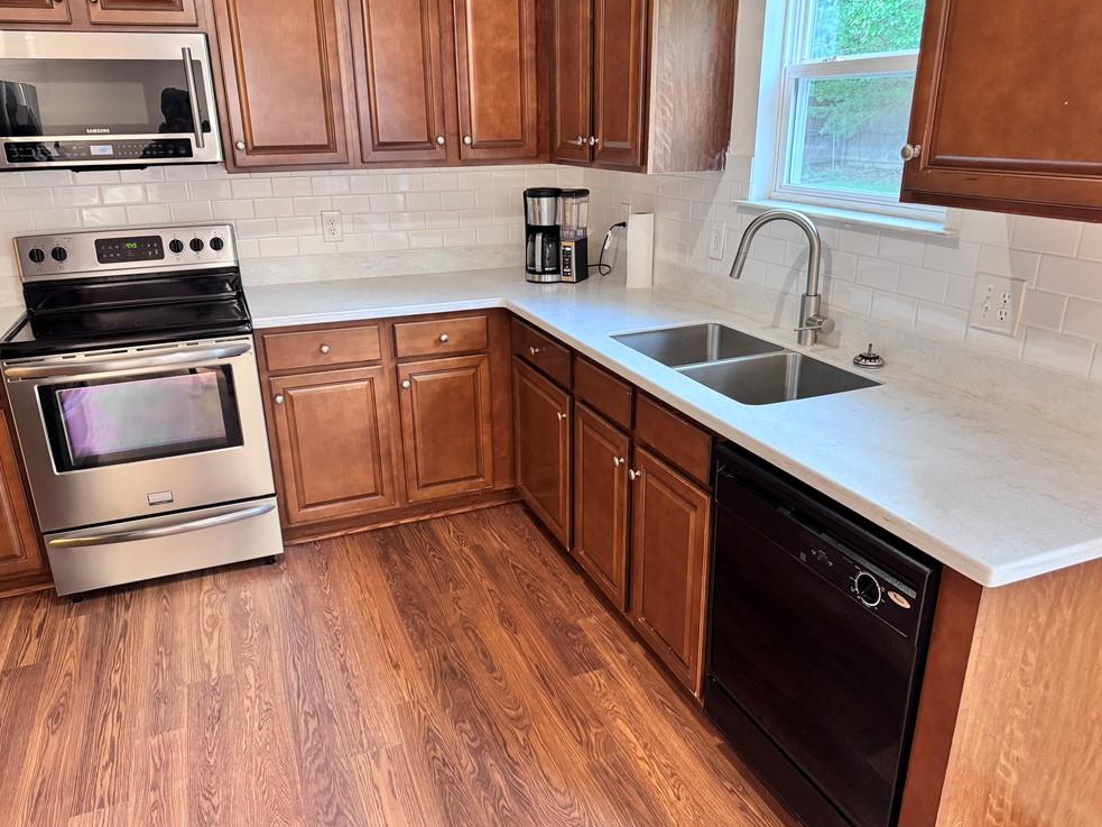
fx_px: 796
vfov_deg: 54.9
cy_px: 420
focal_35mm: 25
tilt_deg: -19.6
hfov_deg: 69.4
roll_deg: +0.6
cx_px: 539
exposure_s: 1/60
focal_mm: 6.76
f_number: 1.78
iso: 500
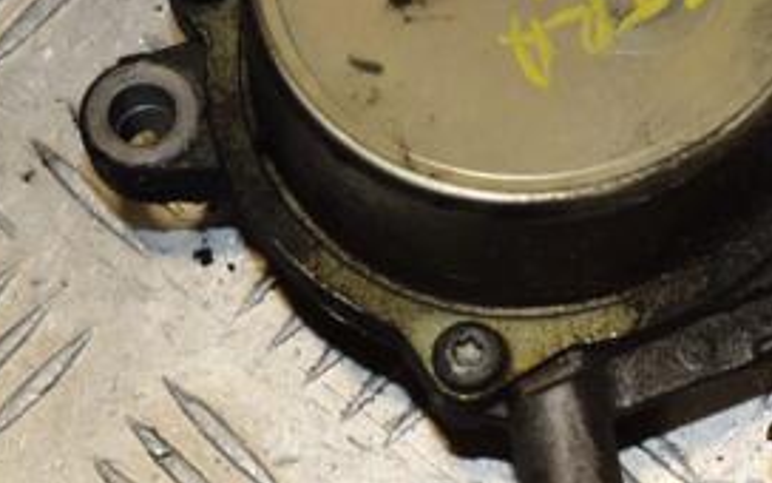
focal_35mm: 162
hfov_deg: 12.9
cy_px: 145
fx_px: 3408
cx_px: 627
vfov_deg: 8.1
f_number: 10
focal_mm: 48
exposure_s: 1/200
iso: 800
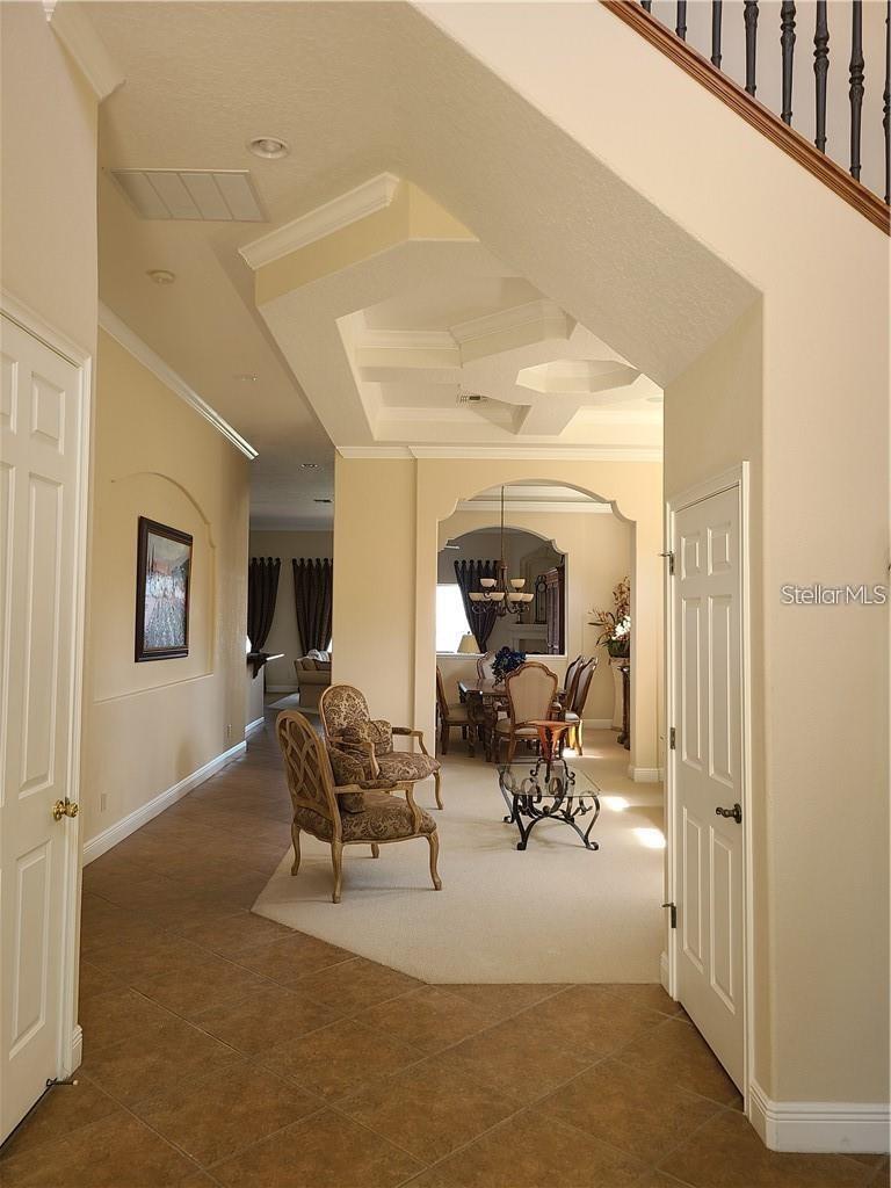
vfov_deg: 67.3
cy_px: 594
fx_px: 892
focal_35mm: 26
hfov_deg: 53.1
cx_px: 446
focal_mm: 5.4
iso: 64
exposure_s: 1/60
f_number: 1.8
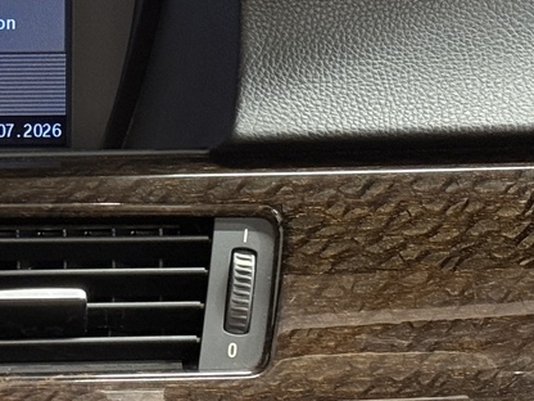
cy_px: 391
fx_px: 2561
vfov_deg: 8.9
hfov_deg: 11.6
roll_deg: +0.8
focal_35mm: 166
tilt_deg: -20.6
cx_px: -132
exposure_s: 1/36
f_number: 1.78
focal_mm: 6.76
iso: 320
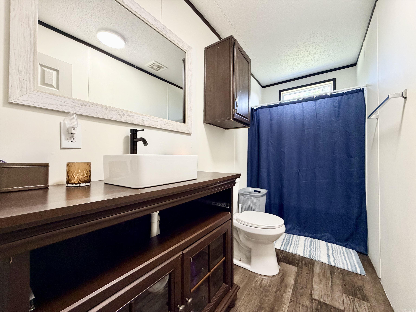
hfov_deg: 102.1
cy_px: 156
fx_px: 168
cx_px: 208
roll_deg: -0.6
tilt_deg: +0.8
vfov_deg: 85.7
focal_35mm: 14
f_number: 2.2
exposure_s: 1/95
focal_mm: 2.22
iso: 320
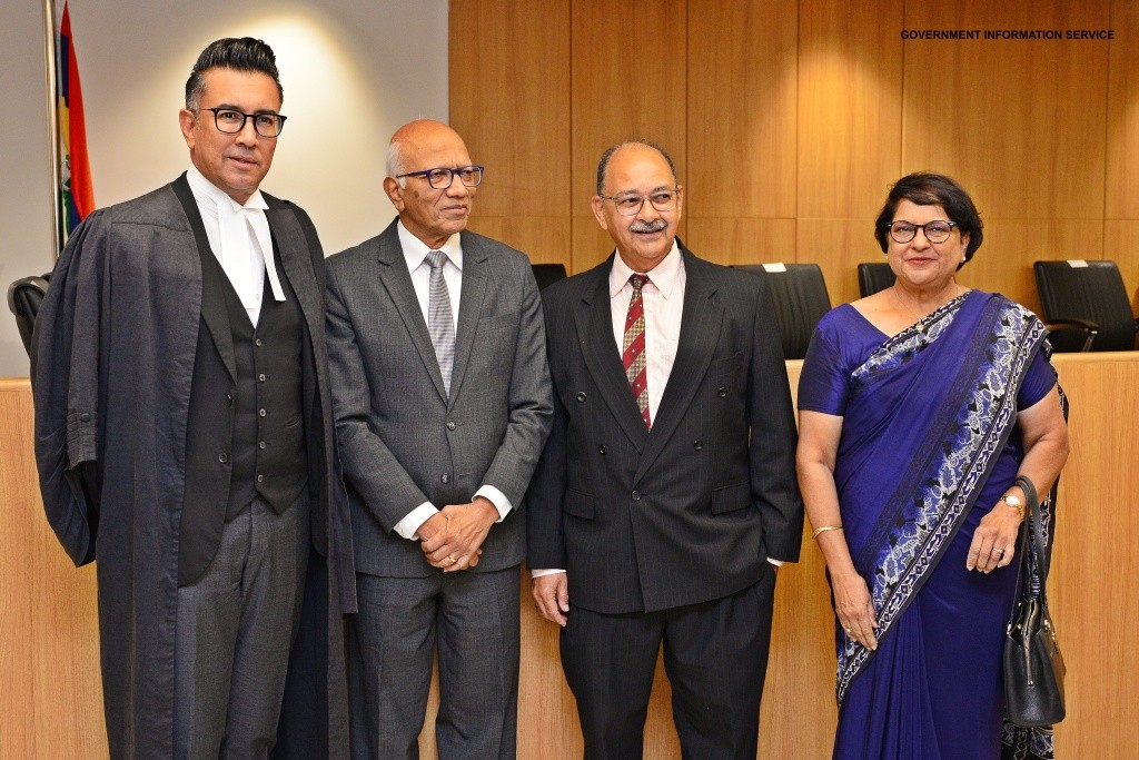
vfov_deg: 35.1
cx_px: 570
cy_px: 380
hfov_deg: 50.7
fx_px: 1202
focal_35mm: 38
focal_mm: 38
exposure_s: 1/200
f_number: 5.6
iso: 1600
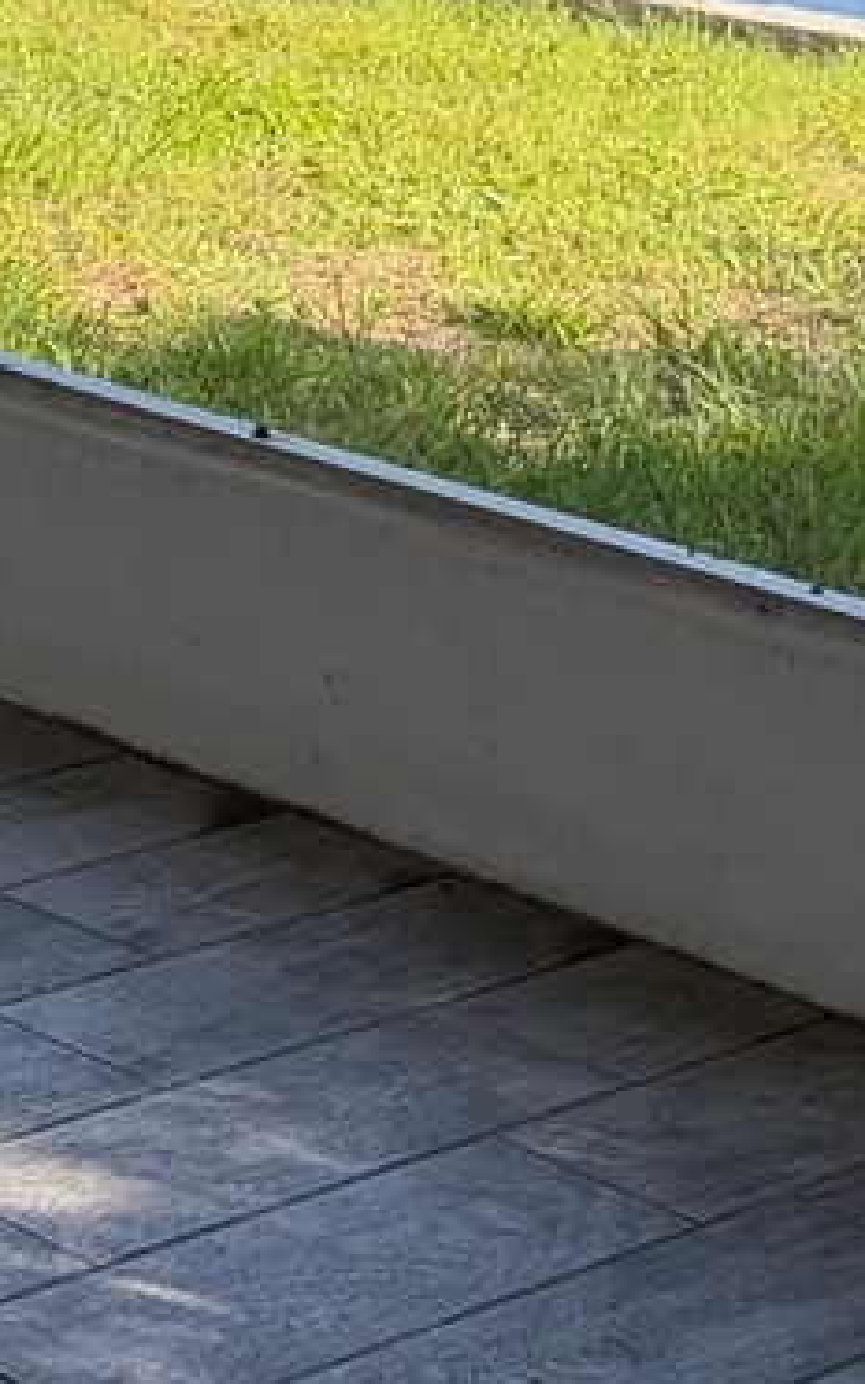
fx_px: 4113
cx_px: -1730
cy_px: -7
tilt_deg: -11.6
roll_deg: +1.0
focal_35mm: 109
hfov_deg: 9.4
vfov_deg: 18.6
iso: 100
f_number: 1.78
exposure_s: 1/632
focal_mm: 6.76
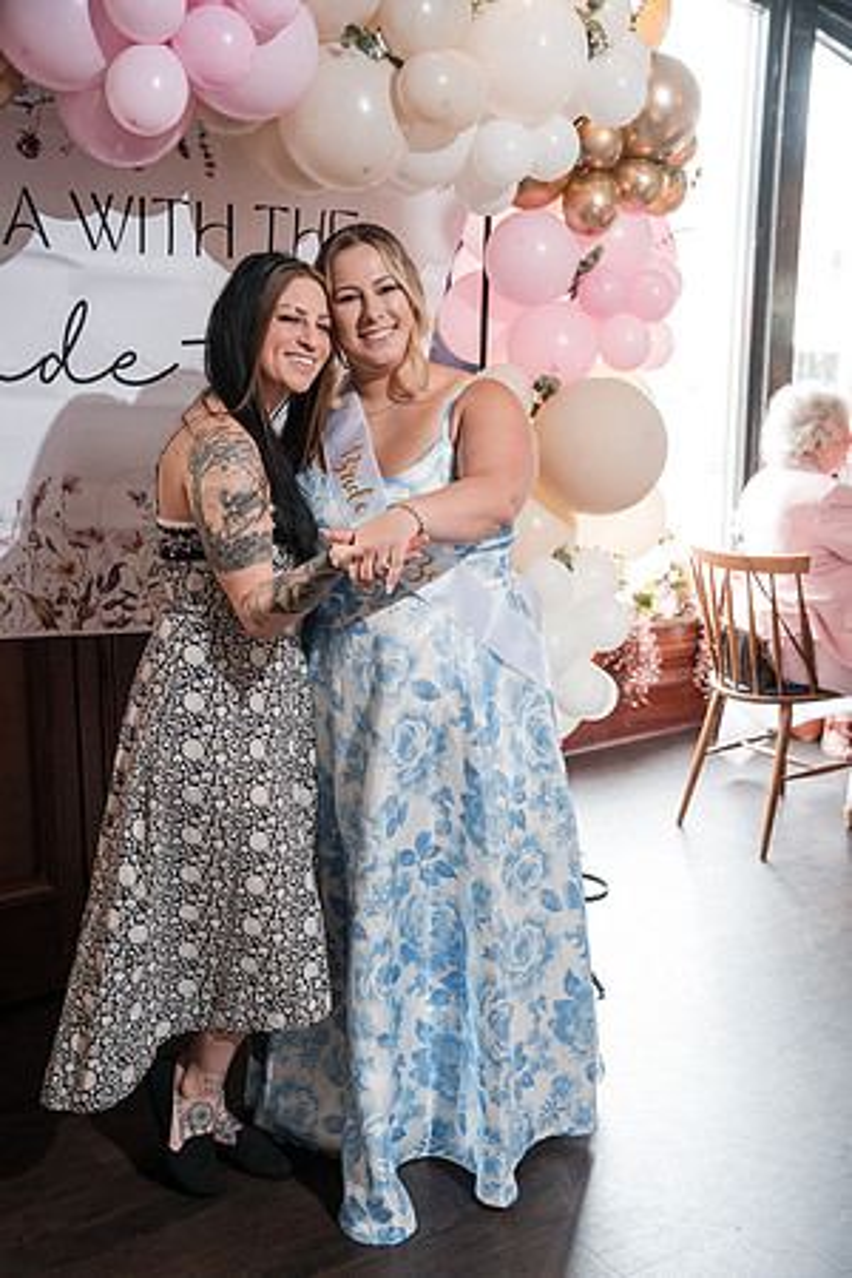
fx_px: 1597
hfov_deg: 29.9
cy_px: 639
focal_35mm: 45
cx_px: 426
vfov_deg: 43.6
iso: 2500
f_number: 4
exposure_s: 1/250
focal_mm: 45
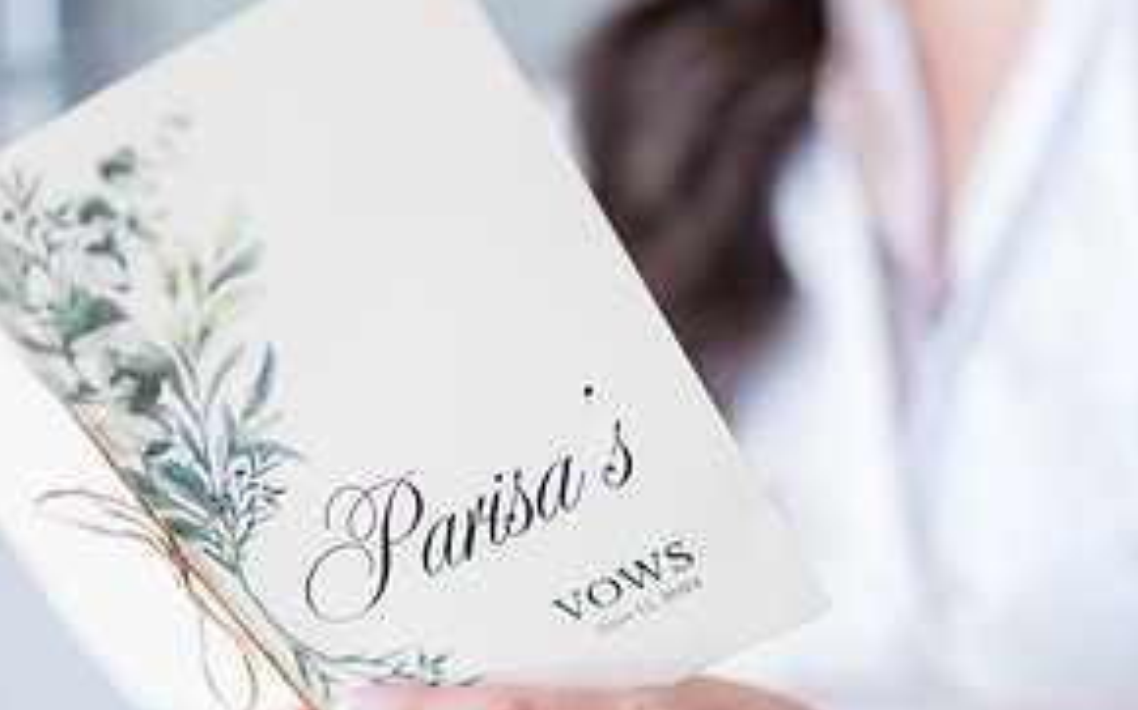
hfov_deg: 26.2
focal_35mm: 79
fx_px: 2449
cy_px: 533
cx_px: 571
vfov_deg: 16.4
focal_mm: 50
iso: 200
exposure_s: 1/1000
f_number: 1.2
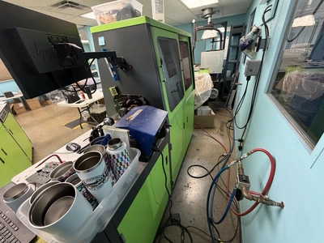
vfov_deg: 85.7
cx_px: 162
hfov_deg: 102.1
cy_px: 122
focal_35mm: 14
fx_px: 131
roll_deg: +5.1
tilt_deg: -27.8
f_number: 2.2
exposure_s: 1/64
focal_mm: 2.22
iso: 200
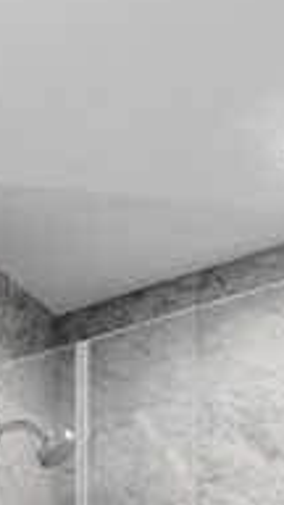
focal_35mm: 84
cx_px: -565
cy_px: 859
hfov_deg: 10.4
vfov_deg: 19.9
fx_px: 1125
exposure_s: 1/80
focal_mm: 10
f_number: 5
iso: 400
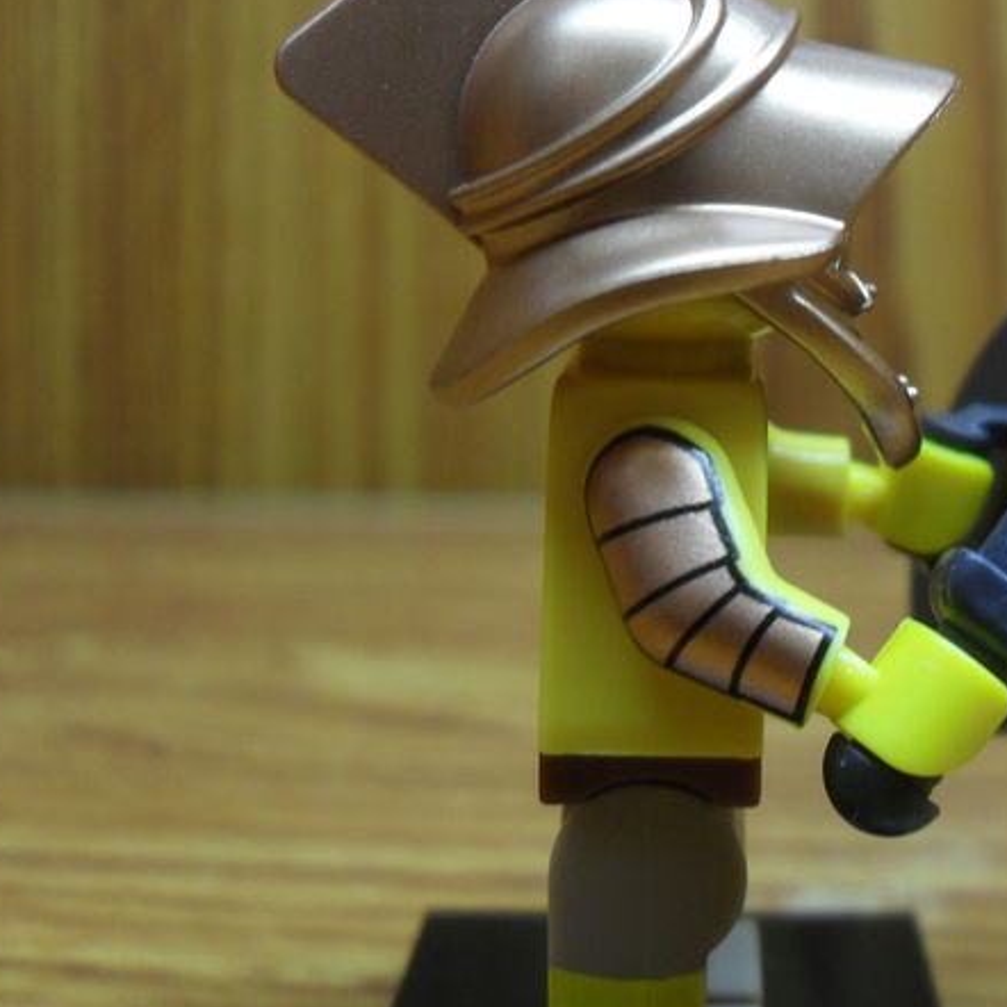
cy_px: 378
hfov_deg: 29.7
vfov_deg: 30.4
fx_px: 1843
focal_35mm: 56
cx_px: 841
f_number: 2.8
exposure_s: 1/20
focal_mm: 6.2
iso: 200
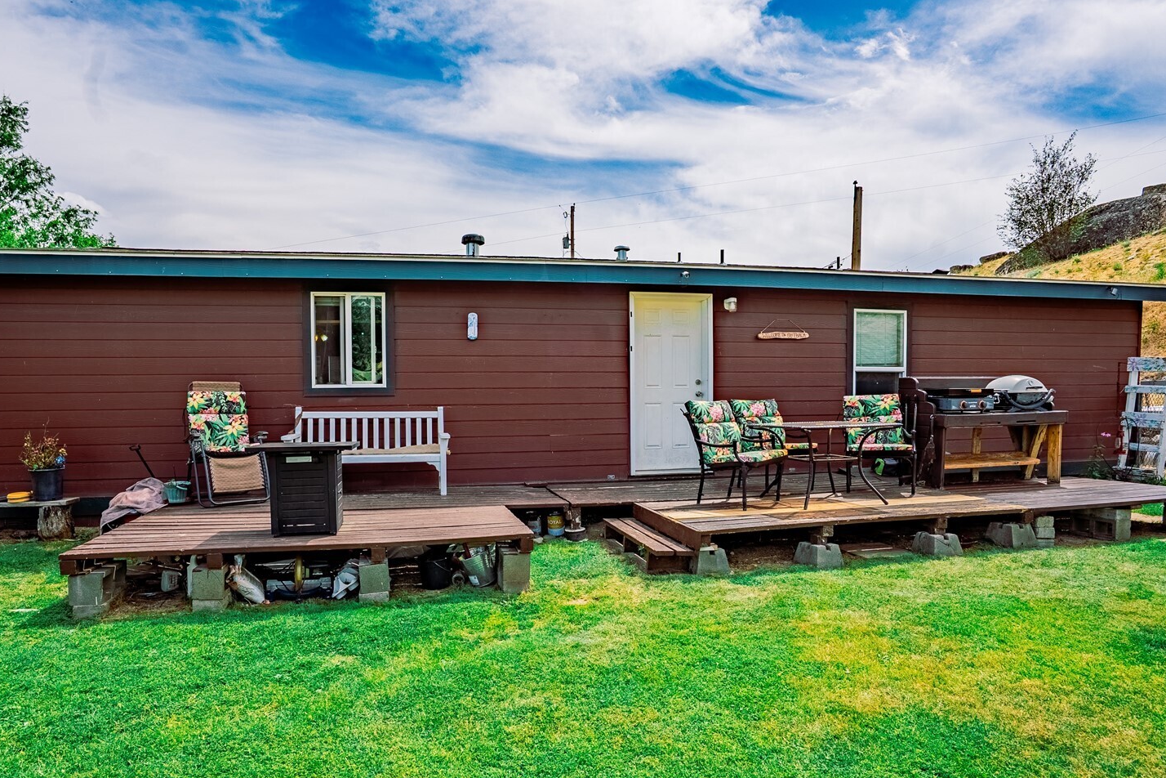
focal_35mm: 19
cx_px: 538
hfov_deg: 86.7
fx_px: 615
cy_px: 436
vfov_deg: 64.3
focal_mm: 16
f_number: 8
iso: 400
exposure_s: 1/8000
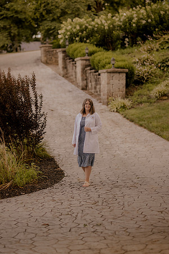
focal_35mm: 85
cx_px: 84
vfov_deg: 23.9
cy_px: 127
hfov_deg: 16.1
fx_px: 598
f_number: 1.8
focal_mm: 85
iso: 200
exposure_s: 1/250
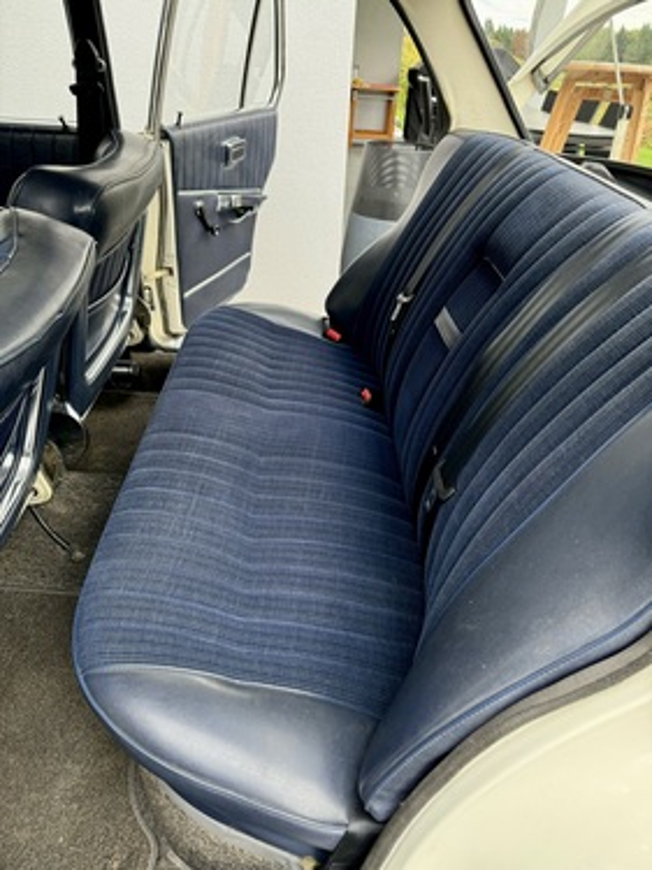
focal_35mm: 24
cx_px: 326
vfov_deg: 71.6
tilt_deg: -31.8
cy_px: 435
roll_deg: -4.5
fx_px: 603
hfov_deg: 56.8
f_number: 1.78
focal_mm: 6.76
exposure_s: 1/130
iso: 100
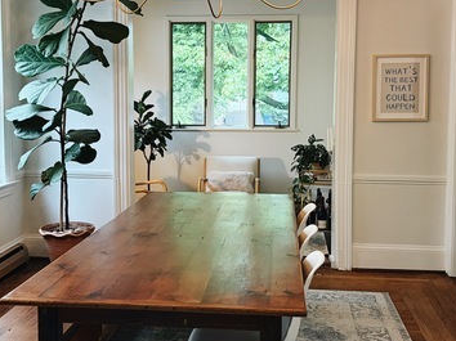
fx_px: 645
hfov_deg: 38.9
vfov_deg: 29.6
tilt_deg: -4.6
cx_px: 200
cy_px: 147
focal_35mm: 49
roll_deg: +0.2
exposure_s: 1/60
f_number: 1.6
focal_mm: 5.96
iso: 200
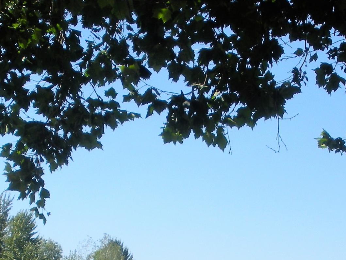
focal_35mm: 102
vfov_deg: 14.1
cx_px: 234
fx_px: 1019
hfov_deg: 19.2
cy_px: 306
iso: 64
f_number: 3.5
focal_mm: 6.3
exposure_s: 1/498
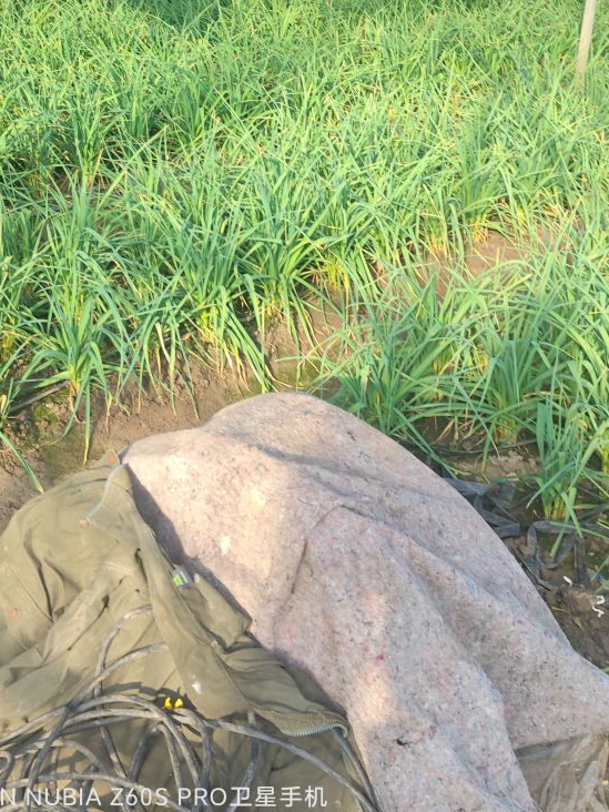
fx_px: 1196
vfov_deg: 36.9
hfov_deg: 28.5
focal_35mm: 51
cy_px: 243
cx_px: 252
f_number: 1.59
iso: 160
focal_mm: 8.29
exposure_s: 1/443
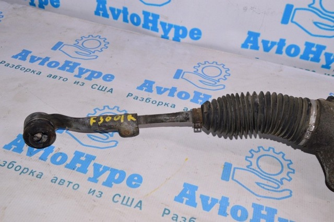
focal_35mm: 38
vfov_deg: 35.4
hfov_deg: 51.3
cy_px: 111
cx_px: 167
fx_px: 347
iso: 1600
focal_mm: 25
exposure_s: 1/200
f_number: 8
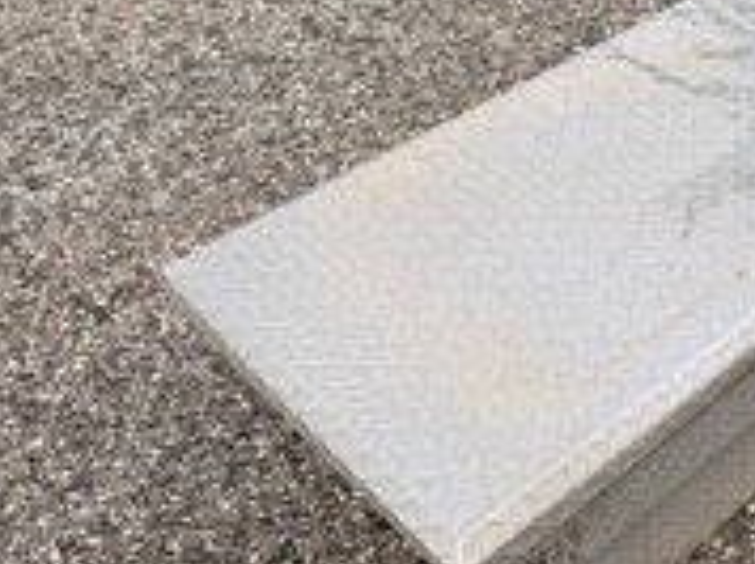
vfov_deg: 26.9
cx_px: 763
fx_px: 1176
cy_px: 229
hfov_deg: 32.6
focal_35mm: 54
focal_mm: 6.76
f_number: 1.78
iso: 80
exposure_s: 1/1211
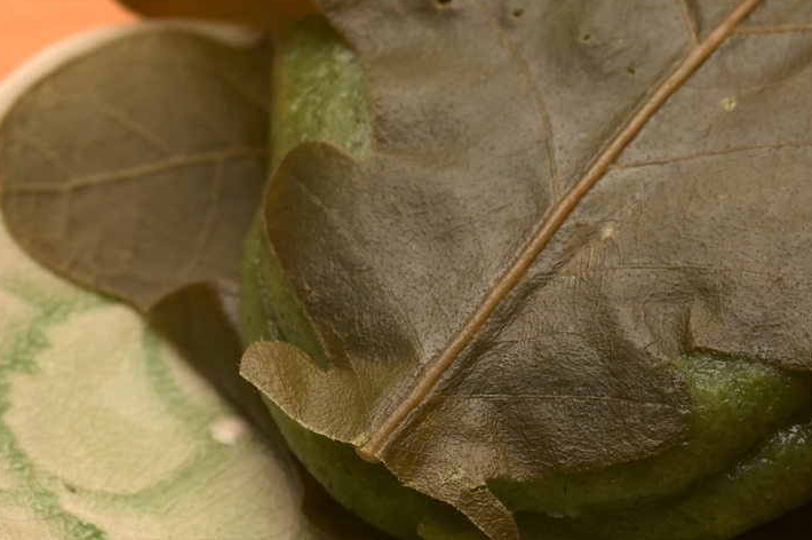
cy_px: 276
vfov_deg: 8.1
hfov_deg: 12.1
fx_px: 3808
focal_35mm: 169
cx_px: 581
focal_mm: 100
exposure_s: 1/100
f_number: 13
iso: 250
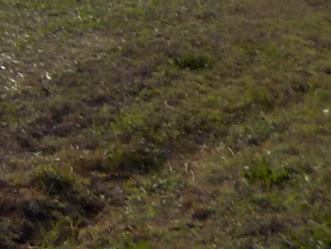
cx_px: -339
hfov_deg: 10.4
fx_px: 1674
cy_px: -262
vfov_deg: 8.1
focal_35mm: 175
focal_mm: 4.1
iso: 125
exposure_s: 1/1600
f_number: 3.3
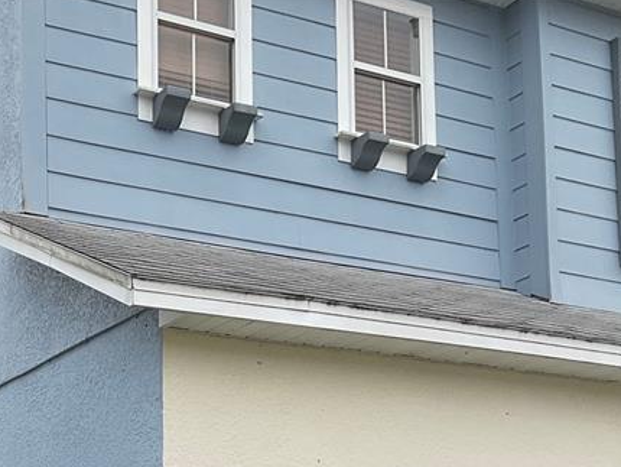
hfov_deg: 27.1
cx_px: 61
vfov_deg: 20.1
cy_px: 548
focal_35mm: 69
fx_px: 1239
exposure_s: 1/759
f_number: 1.8
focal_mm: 3
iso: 16
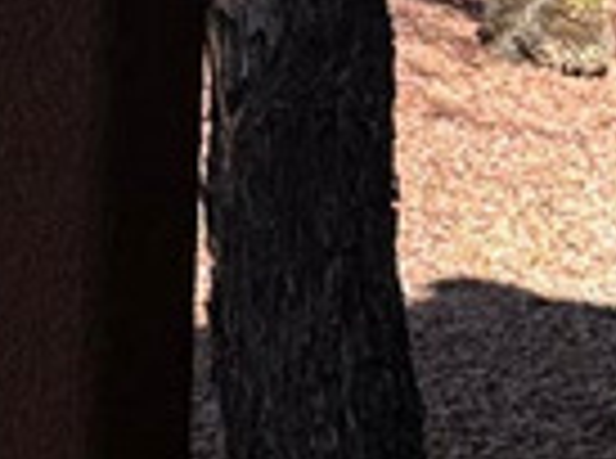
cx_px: -553
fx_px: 3461
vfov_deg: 7.5
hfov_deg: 9.6
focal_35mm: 195
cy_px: -112
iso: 50
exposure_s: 1/2451
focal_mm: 5.96
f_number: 1.6
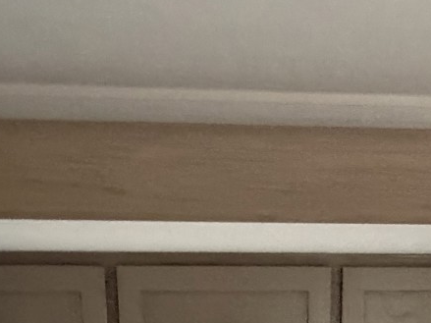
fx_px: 635
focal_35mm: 51
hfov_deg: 37.1
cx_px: 285
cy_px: 456
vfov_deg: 23.9
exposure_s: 1/60
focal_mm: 2.22
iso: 800
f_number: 2.2
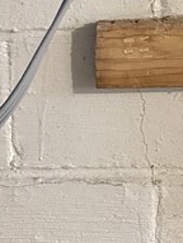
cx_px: 272
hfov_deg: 11.1
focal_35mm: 128
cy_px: -201
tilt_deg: -1.0
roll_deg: +0.7
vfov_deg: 13.7
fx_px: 902
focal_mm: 6.86
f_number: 1.78
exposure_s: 1/40
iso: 800
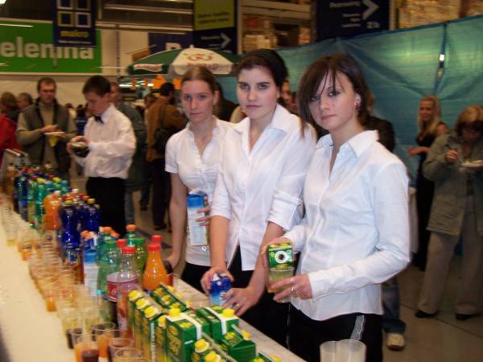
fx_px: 530
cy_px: 181
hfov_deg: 49.0
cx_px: 242
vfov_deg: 37.7
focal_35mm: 38
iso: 140
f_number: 2.8
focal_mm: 6.3
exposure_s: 1/60
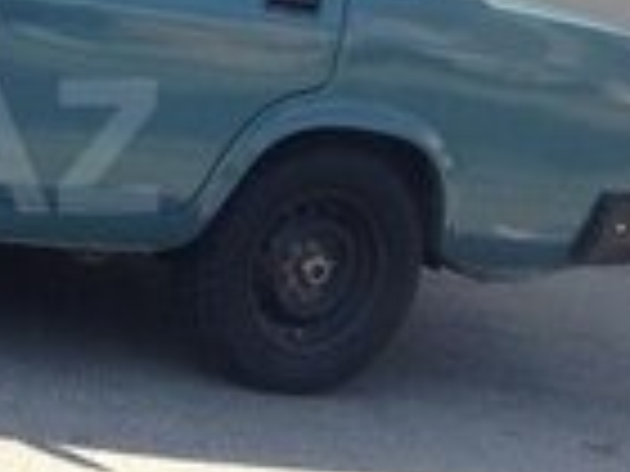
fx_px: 2839
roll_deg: -9.6
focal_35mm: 156
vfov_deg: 9.5
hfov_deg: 12.1
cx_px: -302
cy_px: 146
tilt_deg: -8.1
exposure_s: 1/471
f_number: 2.4
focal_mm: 4.12
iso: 50
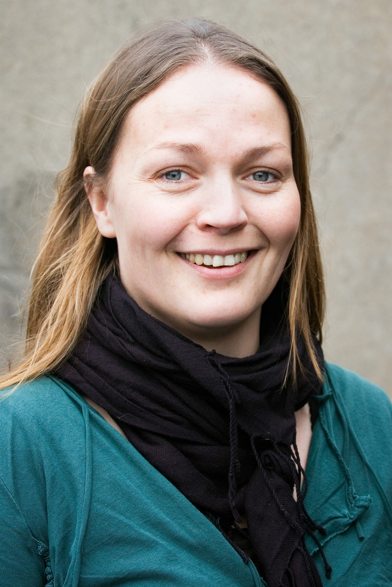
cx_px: 196
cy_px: 294
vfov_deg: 17.1
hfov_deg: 11.4
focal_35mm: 120
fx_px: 1960
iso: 400
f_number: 4
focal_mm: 80
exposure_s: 1/60
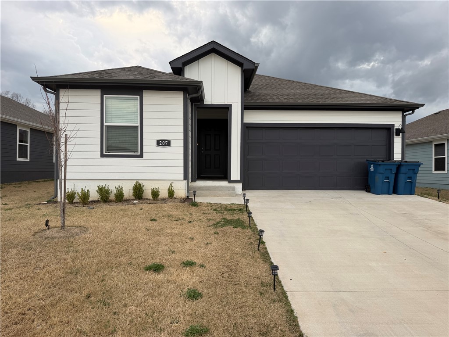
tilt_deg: -0.6
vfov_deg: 56.8
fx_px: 311
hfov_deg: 71.6
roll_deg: -0.1
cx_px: 224
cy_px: 168
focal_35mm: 24
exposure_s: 1/304
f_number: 1.78
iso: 80
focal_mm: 6.76
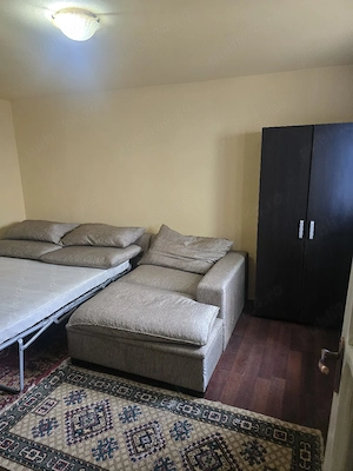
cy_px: 236
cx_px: 176
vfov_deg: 73.9
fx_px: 313
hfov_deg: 58.9
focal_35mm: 23
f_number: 1.7
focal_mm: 6.3
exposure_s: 1/101
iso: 640
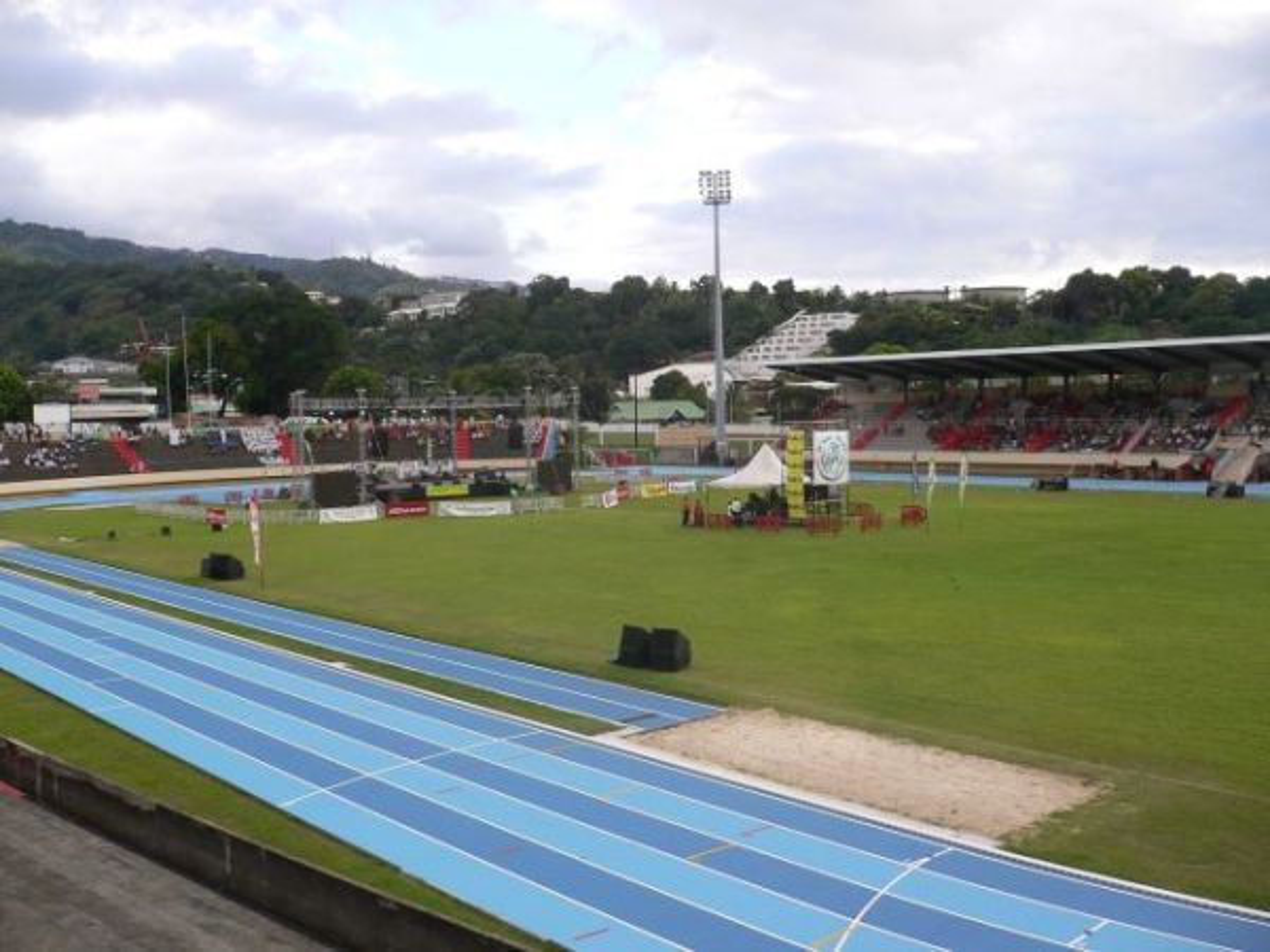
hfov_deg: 52.6
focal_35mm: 35
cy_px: 476
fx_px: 1284
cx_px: 635
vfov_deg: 40.7
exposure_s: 1/320
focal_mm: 5.8
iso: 80
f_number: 2.8
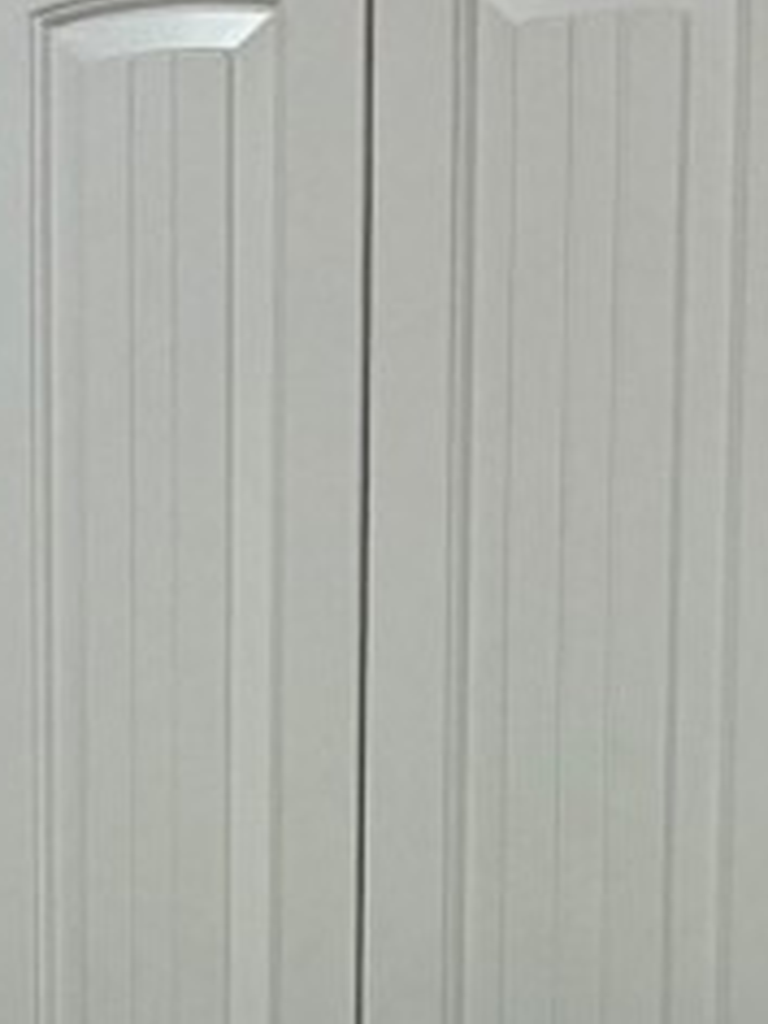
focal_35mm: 169
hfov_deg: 8.7
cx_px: -130
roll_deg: +0.8
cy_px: 1310
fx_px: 4999
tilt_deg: -8.0
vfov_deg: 11.4
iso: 125
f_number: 1.6
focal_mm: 5.96
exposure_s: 1/133
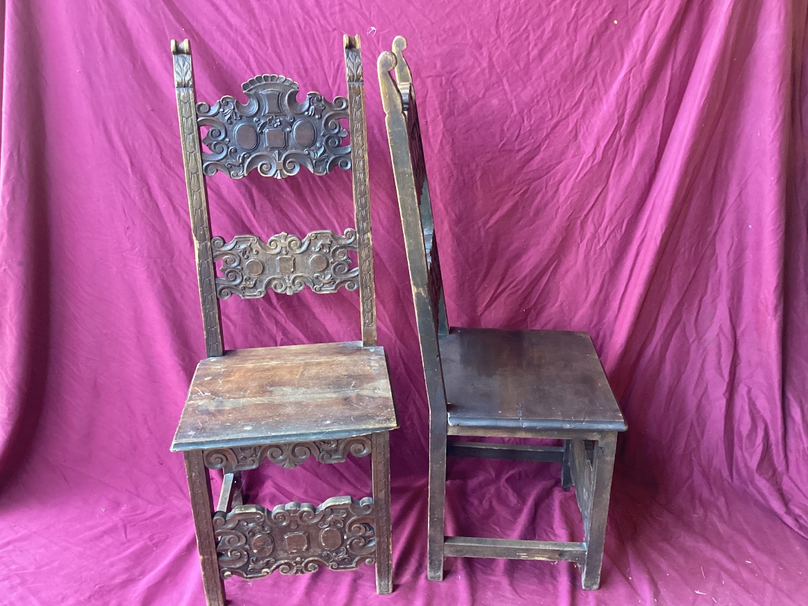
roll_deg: -3.0
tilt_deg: -22.1
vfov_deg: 44.2
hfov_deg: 56.8
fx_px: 747
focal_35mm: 32
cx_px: 409
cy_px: 301
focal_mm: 3.3
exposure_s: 1/50
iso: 320
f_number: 2.4
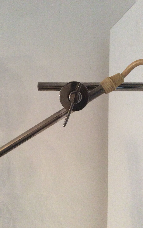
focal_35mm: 34
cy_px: 114
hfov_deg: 37.1
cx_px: 58
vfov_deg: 56.7
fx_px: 212
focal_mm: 3.3
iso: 250
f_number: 2.4
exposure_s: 1/20
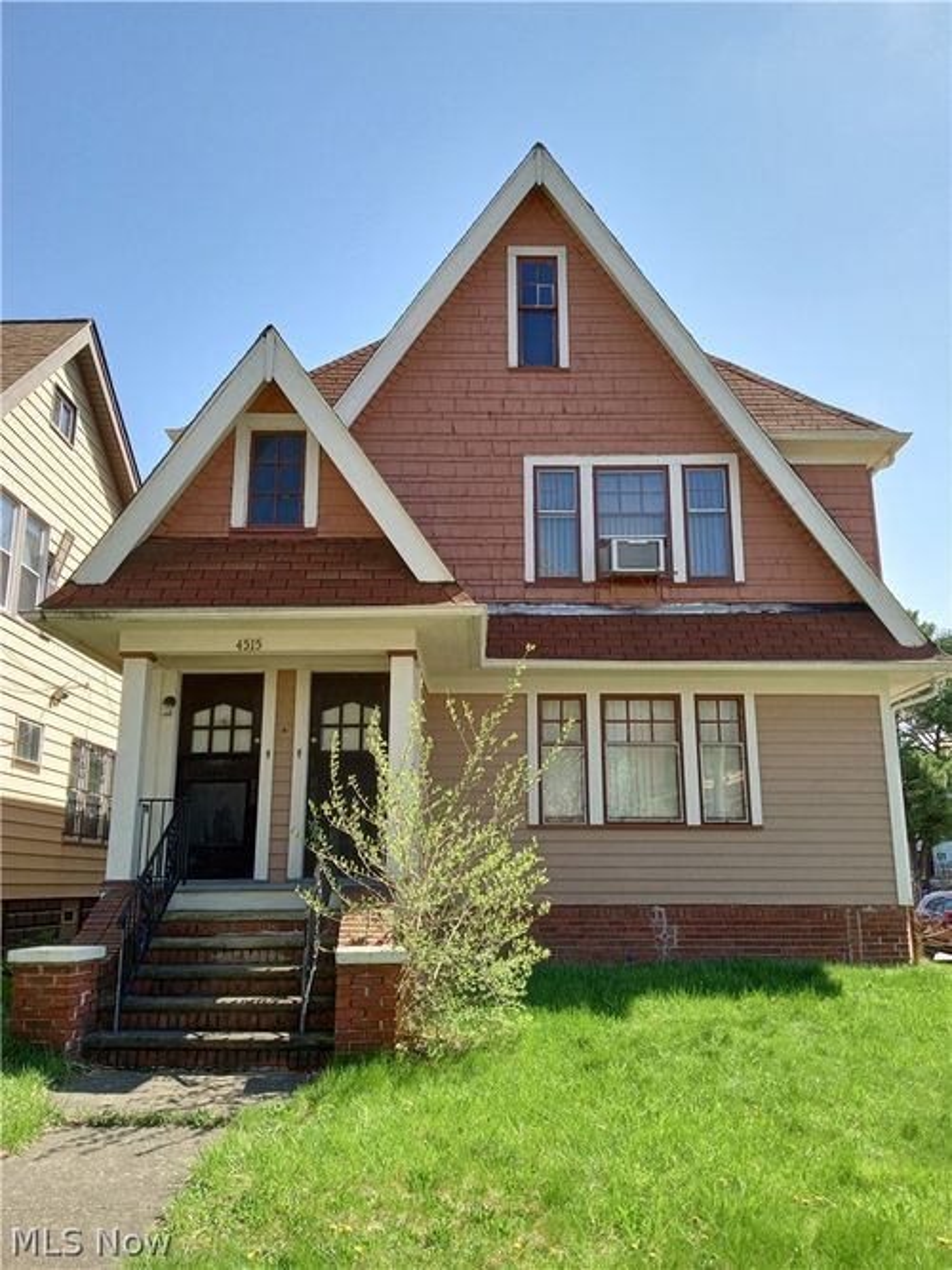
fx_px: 1027
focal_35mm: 28
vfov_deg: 63.5
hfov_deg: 49.7
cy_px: 635
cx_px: 476
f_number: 2.2
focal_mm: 3.71
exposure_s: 1/661
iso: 104
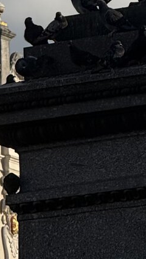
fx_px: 4215
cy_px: 22
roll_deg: +0.9
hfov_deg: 2.0
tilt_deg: +14.8
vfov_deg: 3.5
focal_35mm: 612
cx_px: 94
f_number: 2.8
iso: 64
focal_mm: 15.66
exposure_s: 1/2525
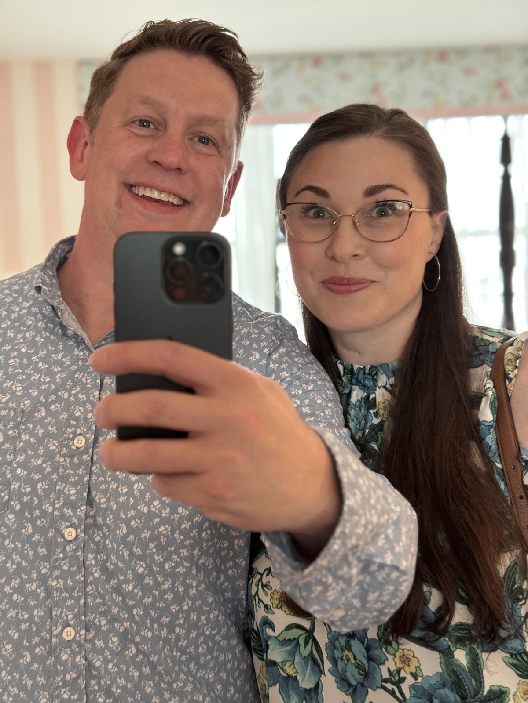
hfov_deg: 30.3
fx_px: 976
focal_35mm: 48
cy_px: 352
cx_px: 264
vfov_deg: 39.7
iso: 320
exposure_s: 1/40
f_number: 1.78
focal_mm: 6.76
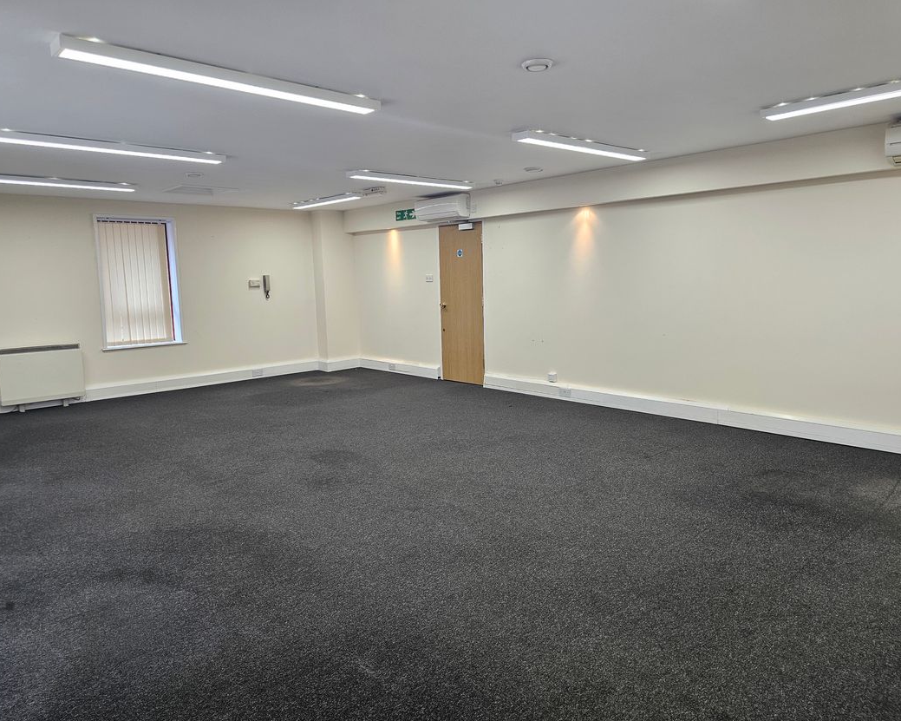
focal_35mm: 24
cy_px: 360
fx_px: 640
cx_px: 456
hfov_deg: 70.3
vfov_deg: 58.8
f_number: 1.7
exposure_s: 1/120
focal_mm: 6.3
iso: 200
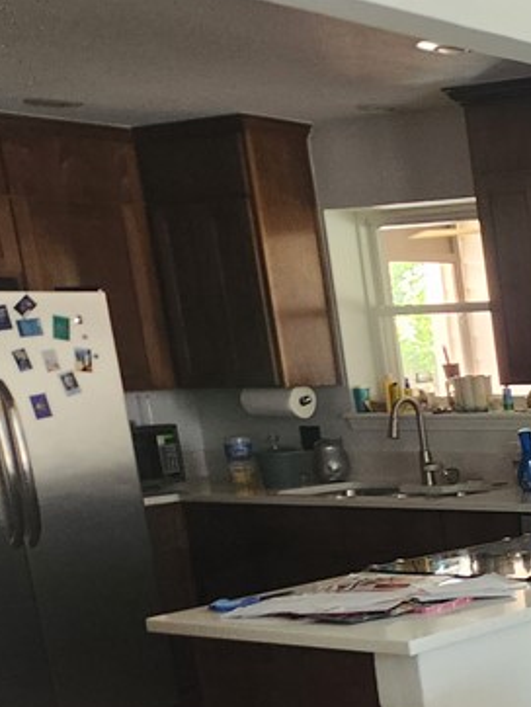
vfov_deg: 28.4
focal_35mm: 65
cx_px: 955
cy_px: 670
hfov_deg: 18.0
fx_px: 1328
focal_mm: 5.4
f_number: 1.8
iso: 640
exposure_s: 1/120
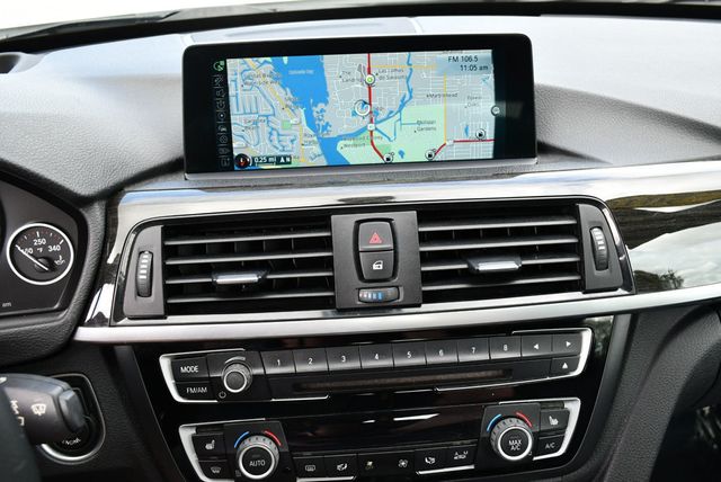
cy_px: 241
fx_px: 722
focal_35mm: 36
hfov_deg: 53.1
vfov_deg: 36.9
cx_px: 360
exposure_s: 1/250
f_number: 4
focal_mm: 18
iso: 400
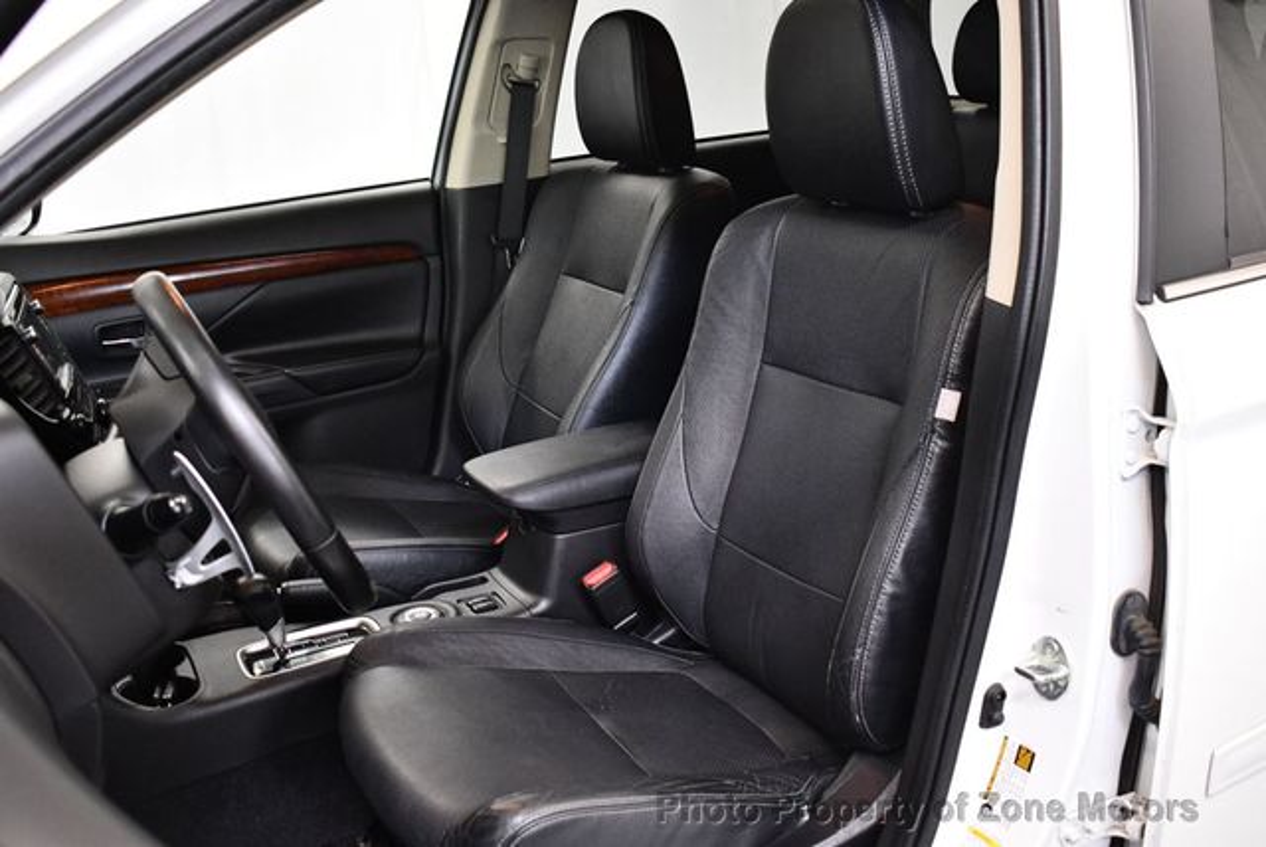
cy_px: 424
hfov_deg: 53.1
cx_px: 633
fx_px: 1267
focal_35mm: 36
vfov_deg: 36.9
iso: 2000
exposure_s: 1/125
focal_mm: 18
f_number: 3.5
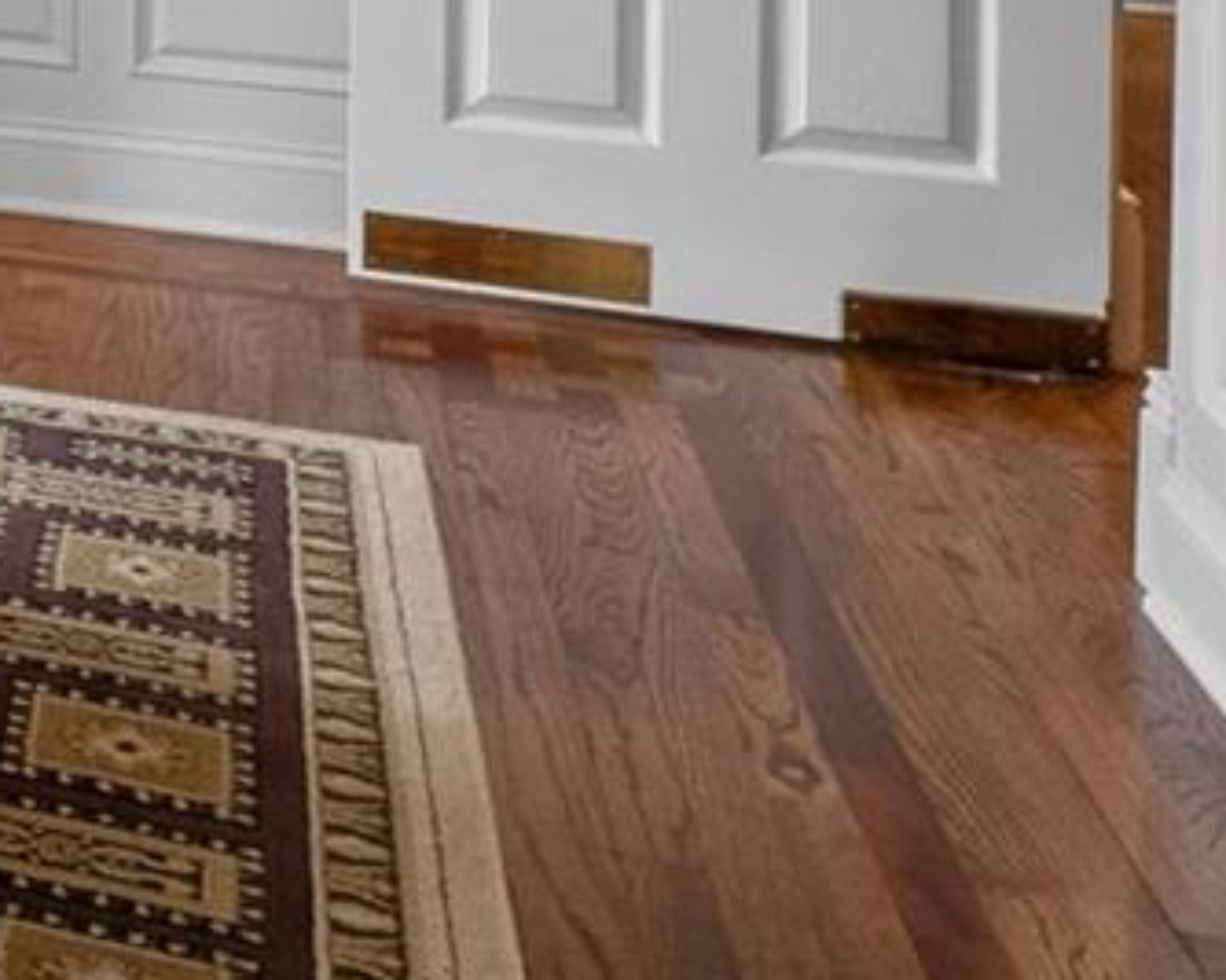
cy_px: -521
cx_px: -1402
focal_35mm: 72
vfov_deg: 18.6
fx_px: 2612
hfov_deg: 16.9
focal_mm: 8
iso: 400
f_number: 8
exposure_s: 1/10
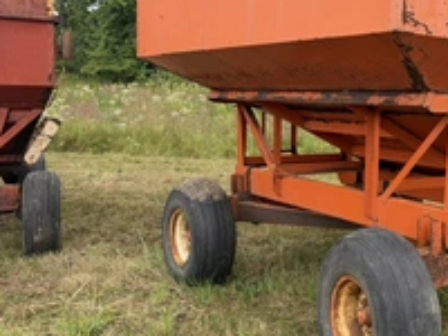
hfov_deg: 36.3
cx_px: 432
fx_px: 621
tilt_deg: -10.8
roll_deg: +1.5
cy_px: 132
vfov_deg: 30.2
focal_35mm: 48
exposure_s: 1/1139
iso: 100
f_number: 1.78
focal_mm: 6.76
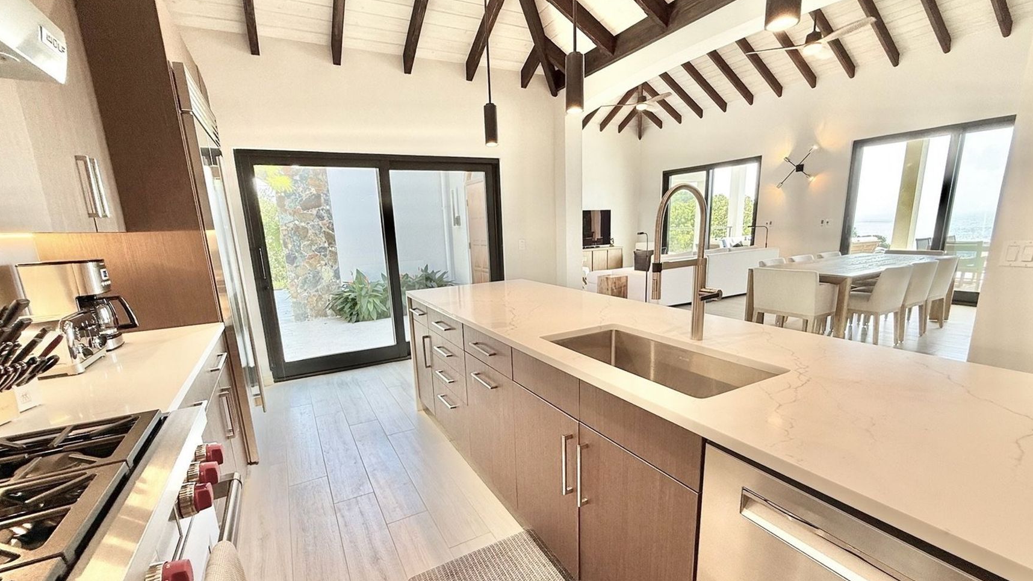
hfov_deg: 99.4
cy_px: 323
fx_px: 438
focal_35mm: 16
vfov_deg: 66.9
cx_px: 516
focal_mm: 2.22
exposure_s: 1/120
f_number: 2.2
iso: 64
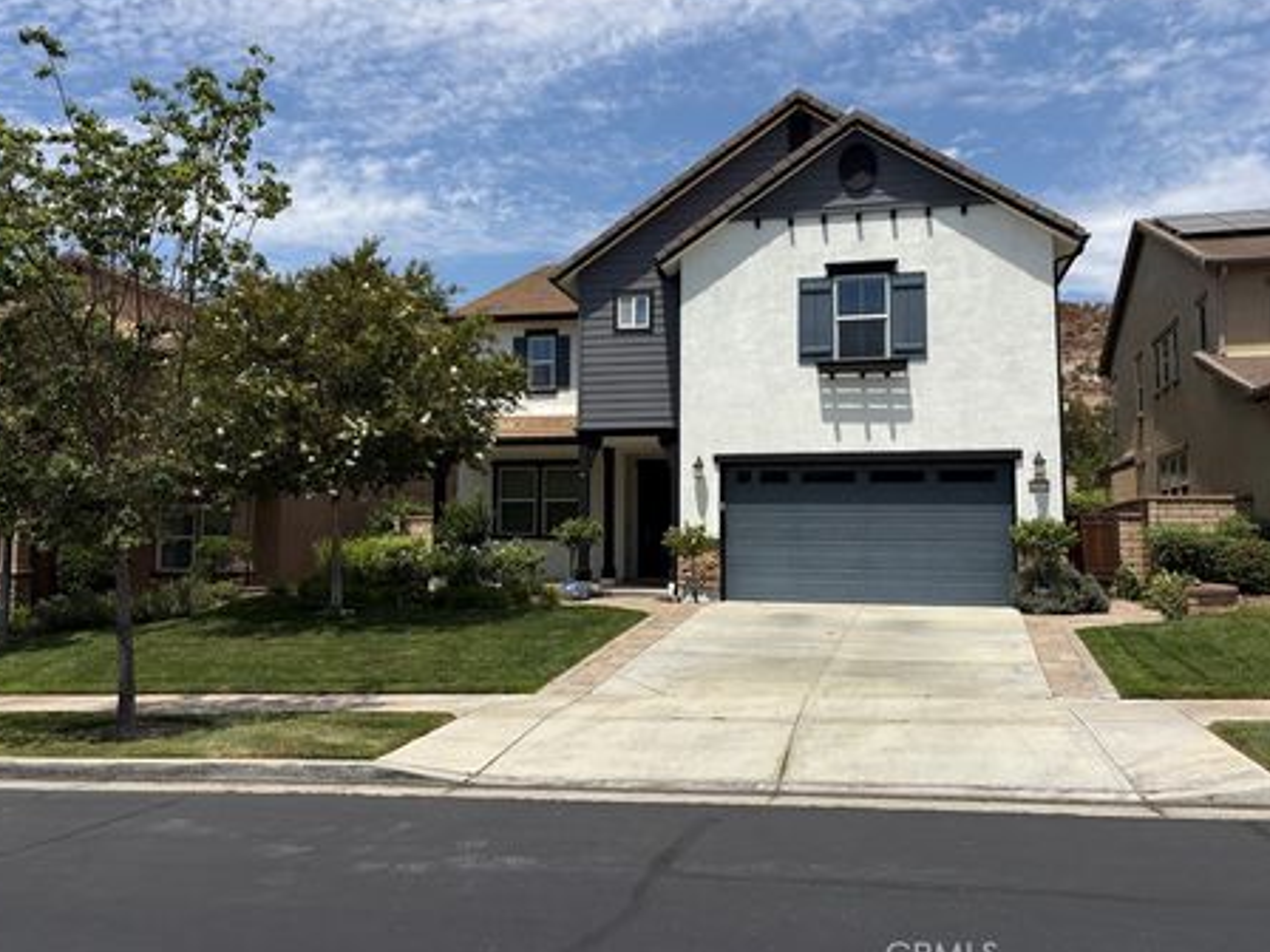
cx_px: 621
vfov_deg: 48.2
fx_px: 1064
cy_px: 443
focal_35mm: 29
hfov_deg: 61.7
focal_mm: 5.96
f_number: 1.6
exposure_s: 1/6993
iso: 50
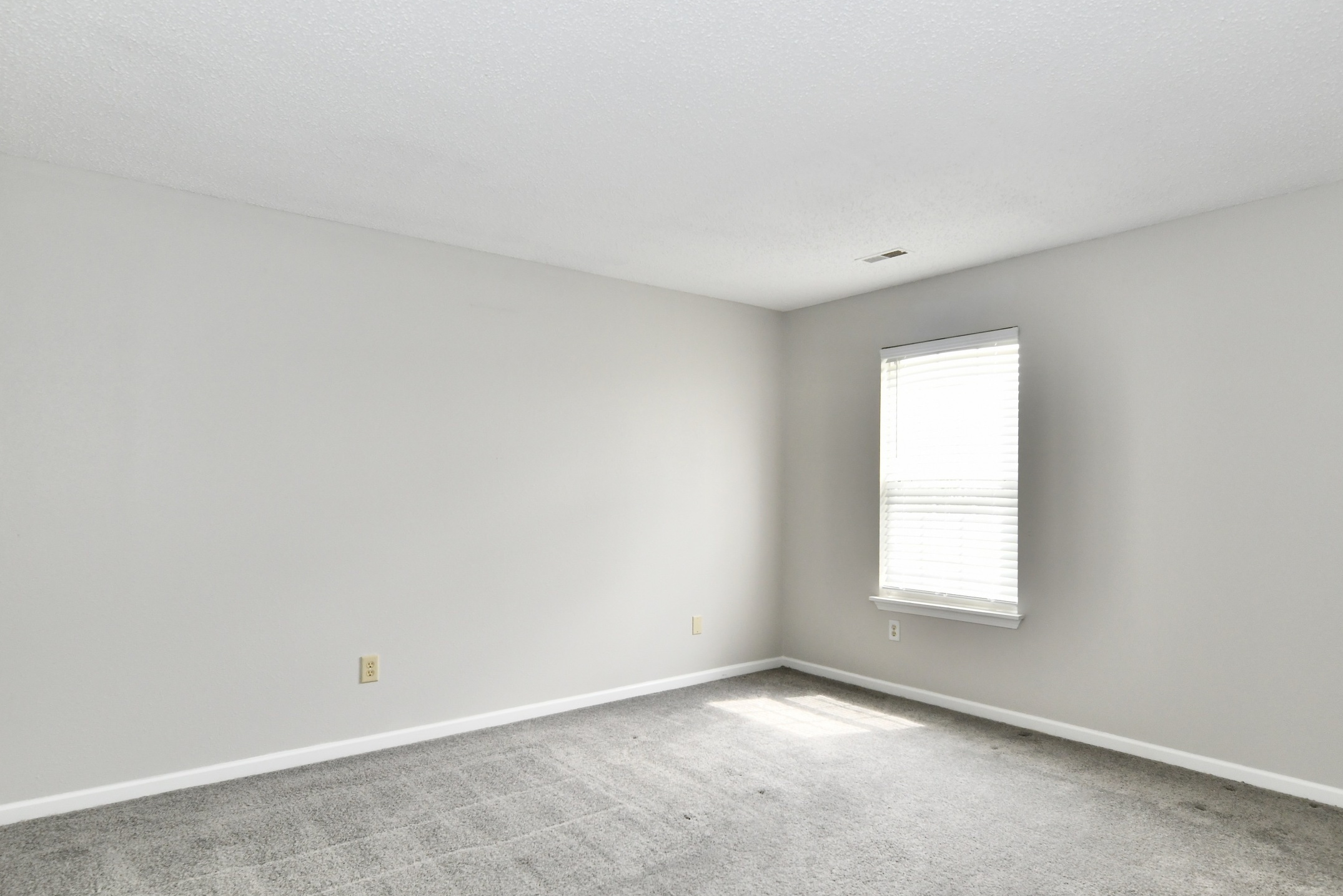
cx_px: 738
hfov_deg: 83.7
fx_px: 746
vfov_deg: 61.7
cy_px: 504
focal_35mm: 20
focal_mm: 14
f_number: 6.3
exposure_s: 1/80
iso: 640
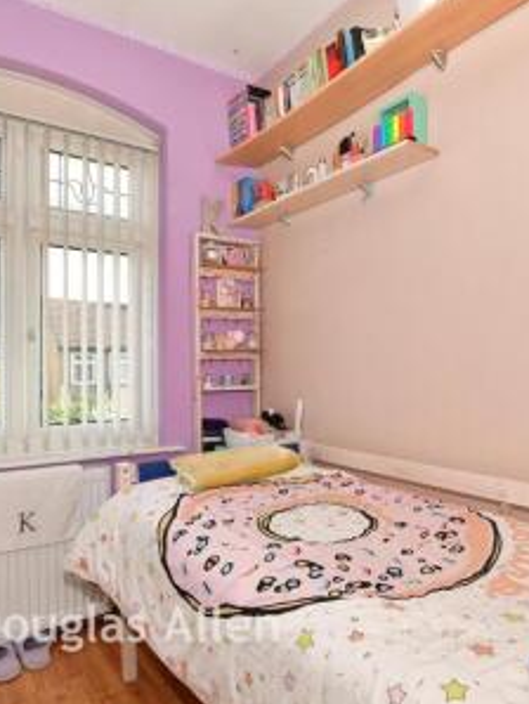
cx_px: 286
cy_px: 367
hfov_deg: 58.9
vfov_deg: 73.8
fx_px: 468
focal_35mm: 23
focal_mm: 10
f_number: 7.1
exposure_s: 1/125
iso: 400
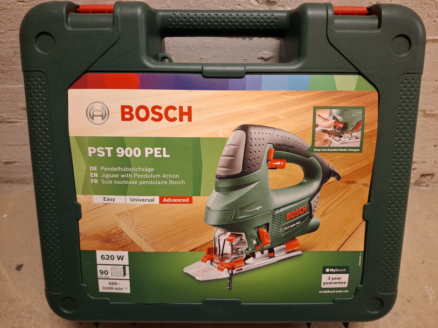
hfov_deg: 73.9
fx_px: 291
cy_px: 164
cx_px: 219
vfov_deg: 58.9
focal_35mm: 23
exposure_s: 1/33
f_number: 1.8
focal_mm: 5.54
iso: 250
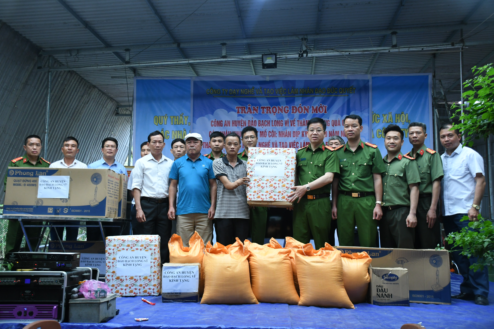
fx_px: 494
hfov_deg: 53.1
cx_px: 247
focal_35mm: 36
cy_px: 164
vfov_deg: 36.9
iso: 1250
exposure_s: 1/200
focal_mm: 24
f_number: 5.6
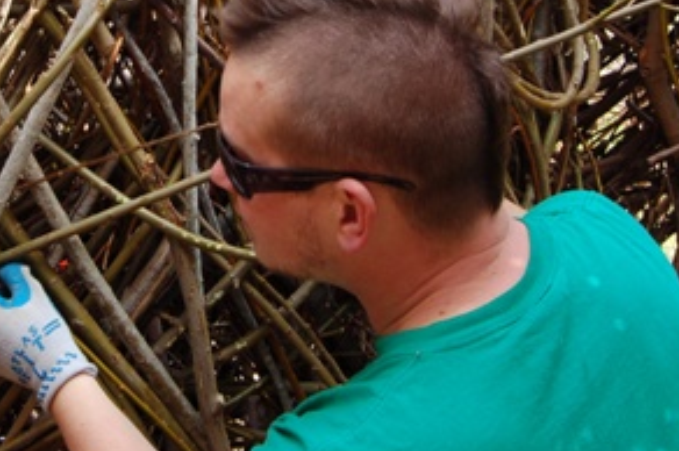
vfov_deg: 19.5
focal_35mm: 68
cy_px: 14
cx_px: 174
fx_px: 1281
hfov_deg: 29.3
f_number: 5.6
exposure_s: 1/125
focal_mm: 22
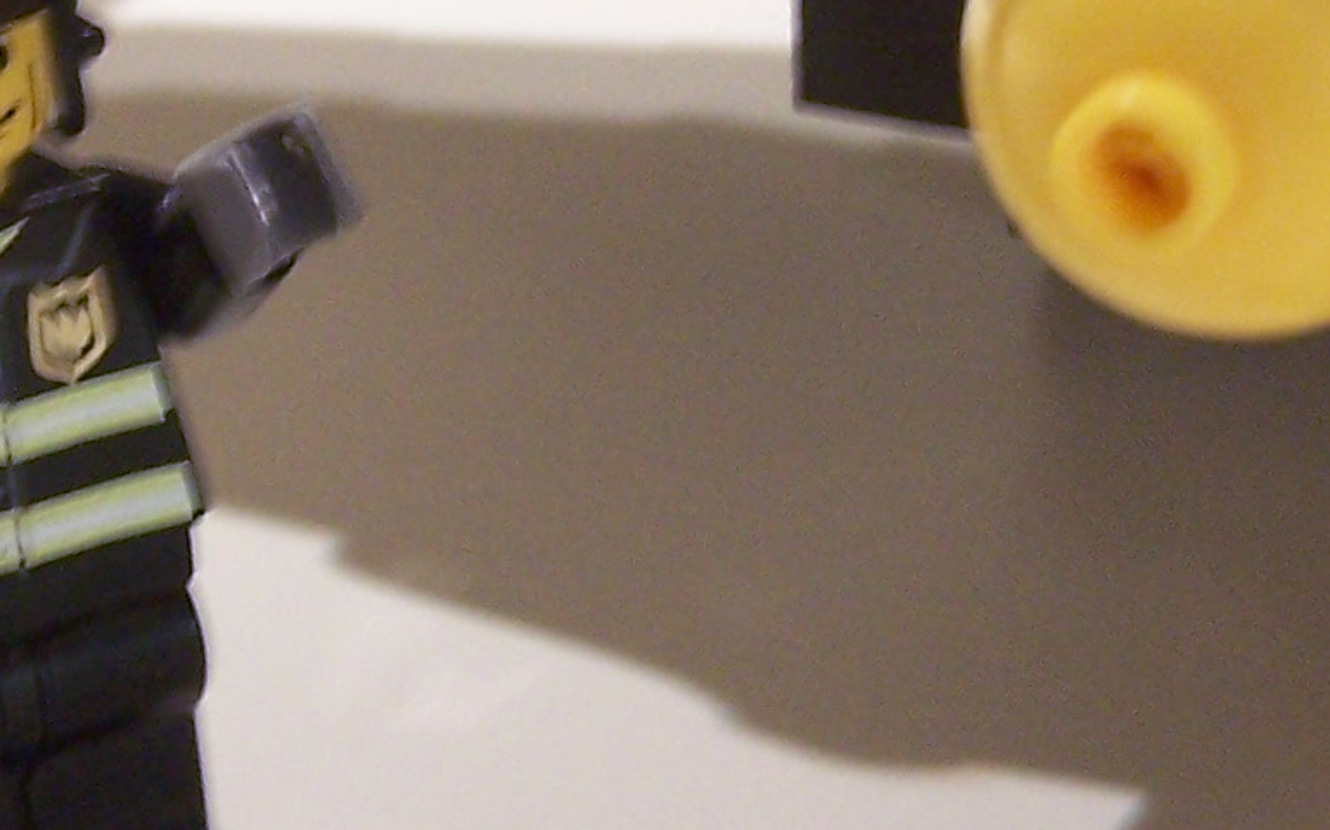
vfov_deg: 9.7
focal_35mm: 135
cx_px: 692
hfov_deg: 15.5
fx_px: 4892
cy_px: 169
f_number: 2.8
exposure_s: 1/10
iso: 140
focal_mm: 6.3
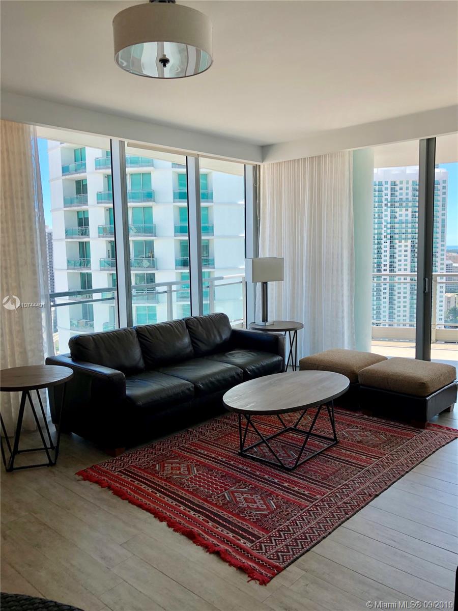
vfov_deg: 63.4
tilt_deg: -6.1
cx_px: 229
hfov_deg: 49.7
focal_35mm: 28
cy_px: 306
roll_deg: +1.4
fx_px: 494
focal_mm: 4
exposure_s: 1/276
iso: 20
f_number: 1.8
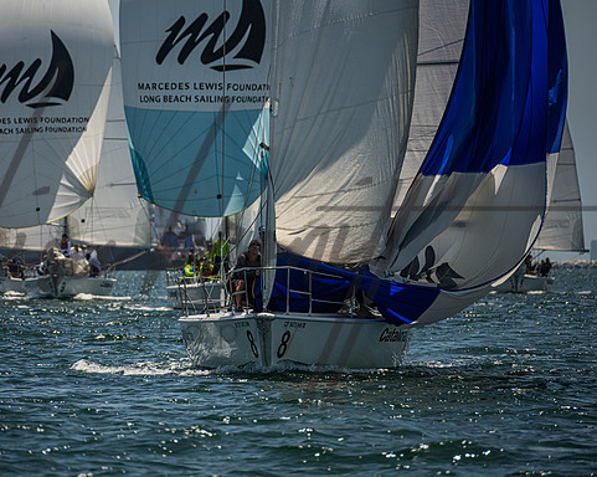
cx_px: 245
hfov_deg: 4.2
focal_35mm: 464
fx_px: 8192
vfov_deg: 3.3
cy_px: 238
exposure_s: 1/3200
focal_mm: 400
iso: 400
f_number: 8
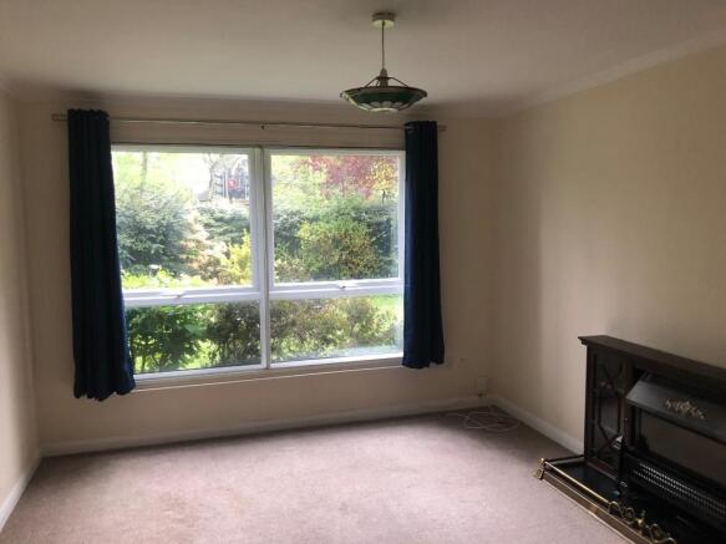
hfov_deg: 63.5
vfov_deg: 49.7
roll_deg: +0.9
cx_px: 363
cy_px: 272
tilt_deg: -5.0
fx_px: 587
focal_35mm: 28
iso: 80
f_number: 1.8
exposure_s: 1/15
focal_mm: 3.99
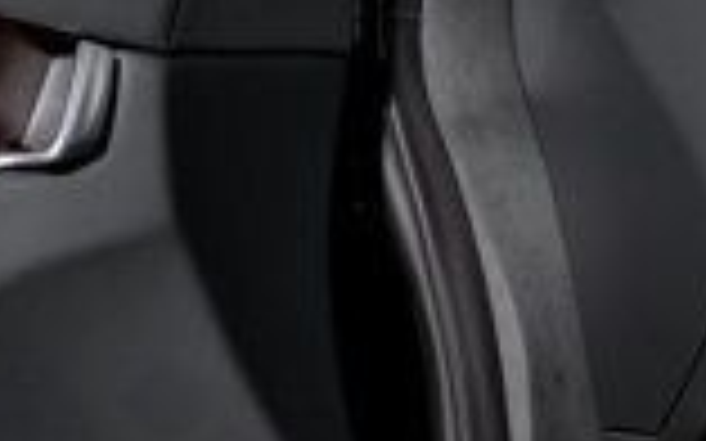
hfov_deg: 10.4
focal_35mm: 200
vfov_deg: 6.5
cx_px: 657
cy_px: 443
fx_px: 3847
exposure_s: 1/200
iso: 200
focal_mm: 30
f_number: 5
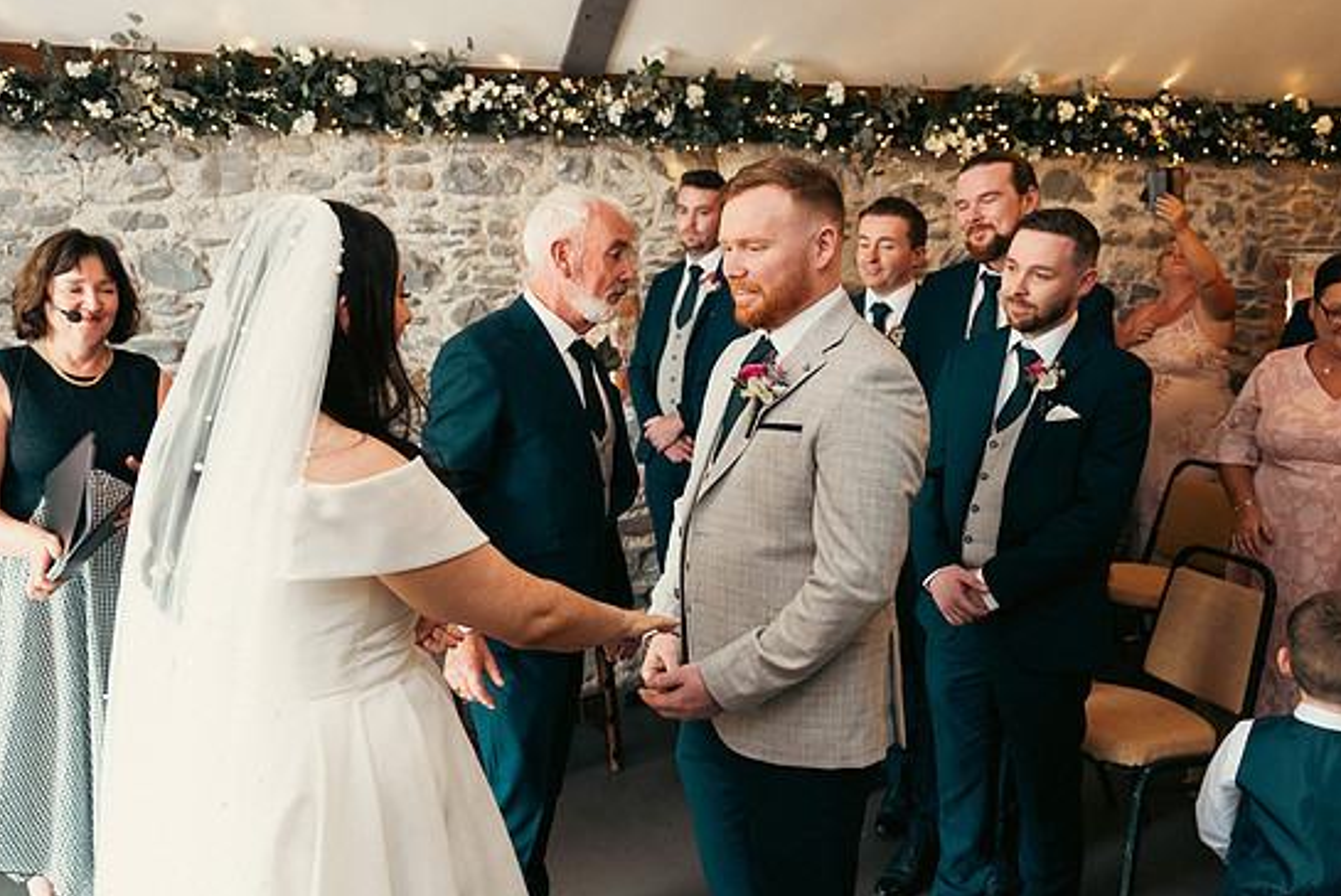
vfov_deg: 40.0
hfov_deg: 57.2
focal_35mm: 33
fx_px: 1230
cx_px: 650
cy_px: 432
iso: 1600
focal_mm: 31
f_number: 3.5
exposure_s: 1/160
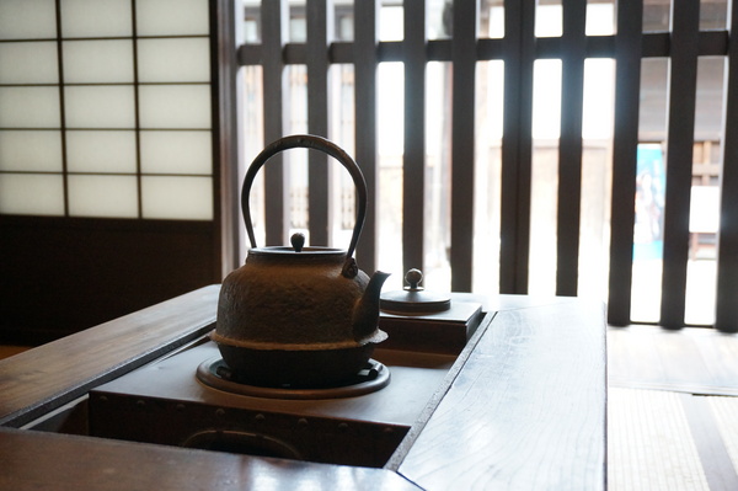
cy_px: 246
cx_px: 369
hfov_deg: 46.4
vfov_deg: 31.8
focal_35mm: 42
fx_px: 860
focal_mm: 28
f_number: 4.5
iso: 2000
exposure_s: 1/60
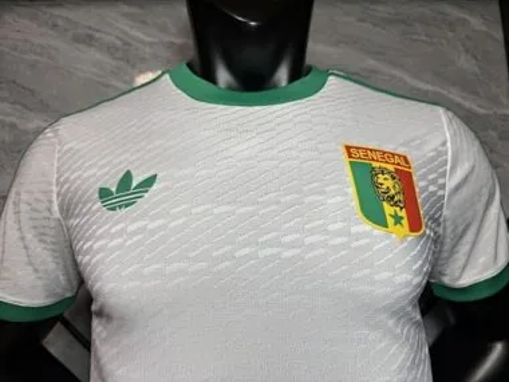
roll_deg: +1.3
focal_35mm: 24
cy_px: 191
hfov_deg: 71.6
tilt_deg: +8.6
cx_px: 254
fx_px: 353
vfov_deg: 56.8
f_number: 1.78
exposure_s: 1/121
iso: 64
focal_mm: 6.76
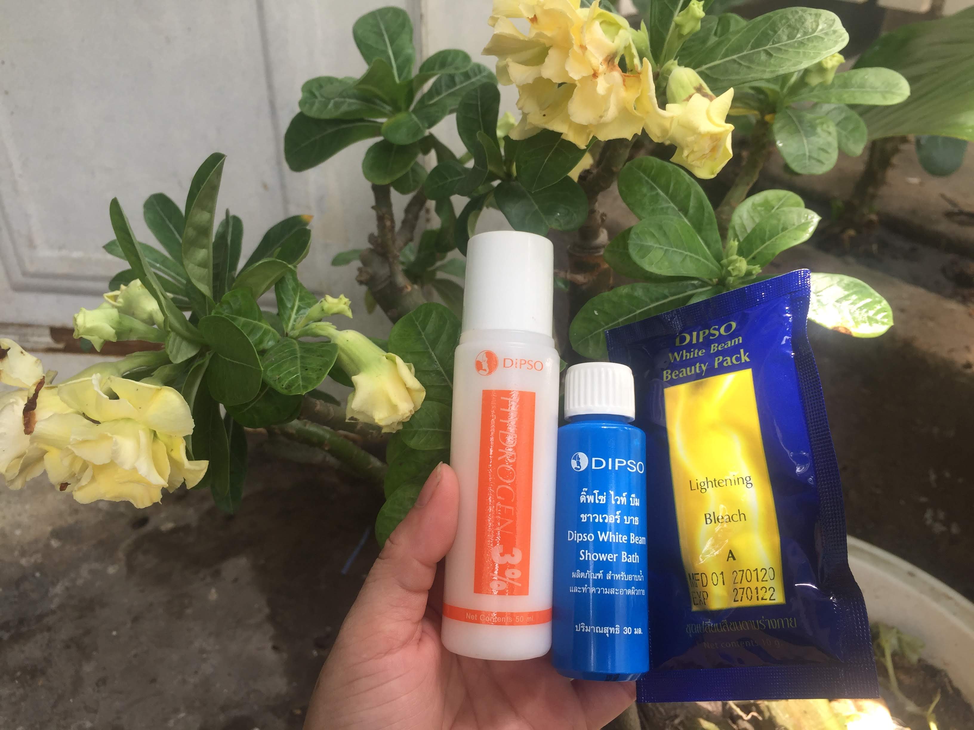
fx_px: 816
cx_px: 487
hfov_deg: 61.7
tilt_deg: -31.0
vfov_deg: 48.2
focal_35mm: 29
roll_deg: -1.7
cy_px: 365
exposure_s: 1/206
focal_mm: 4.15
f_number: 2.2
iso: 32
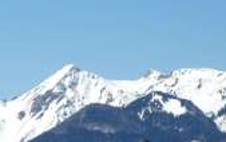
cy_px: 153
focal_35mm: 305
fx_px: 1880
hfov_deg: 6.9
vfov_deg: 4.3
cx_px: 25
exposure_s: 1/500
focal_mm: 24.2
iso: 80
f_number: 5.3
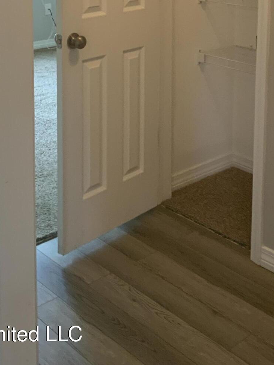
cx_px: 141
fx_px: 623
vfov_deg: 30.3
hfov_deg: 24.8
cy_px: -3
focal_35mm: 59
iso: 125
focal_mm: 3
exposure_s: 1/60
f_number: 1.8
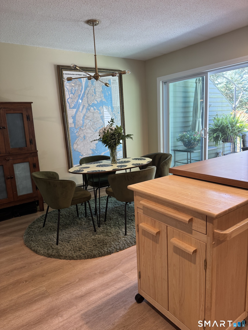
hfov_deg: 56.8
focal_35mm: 24
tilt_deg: -11.1
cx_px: 124
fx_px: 229
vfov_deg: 71.6
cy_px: 165
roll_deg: +3.3
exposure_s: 1/60
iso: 160
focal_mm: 6.76
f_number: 1.78
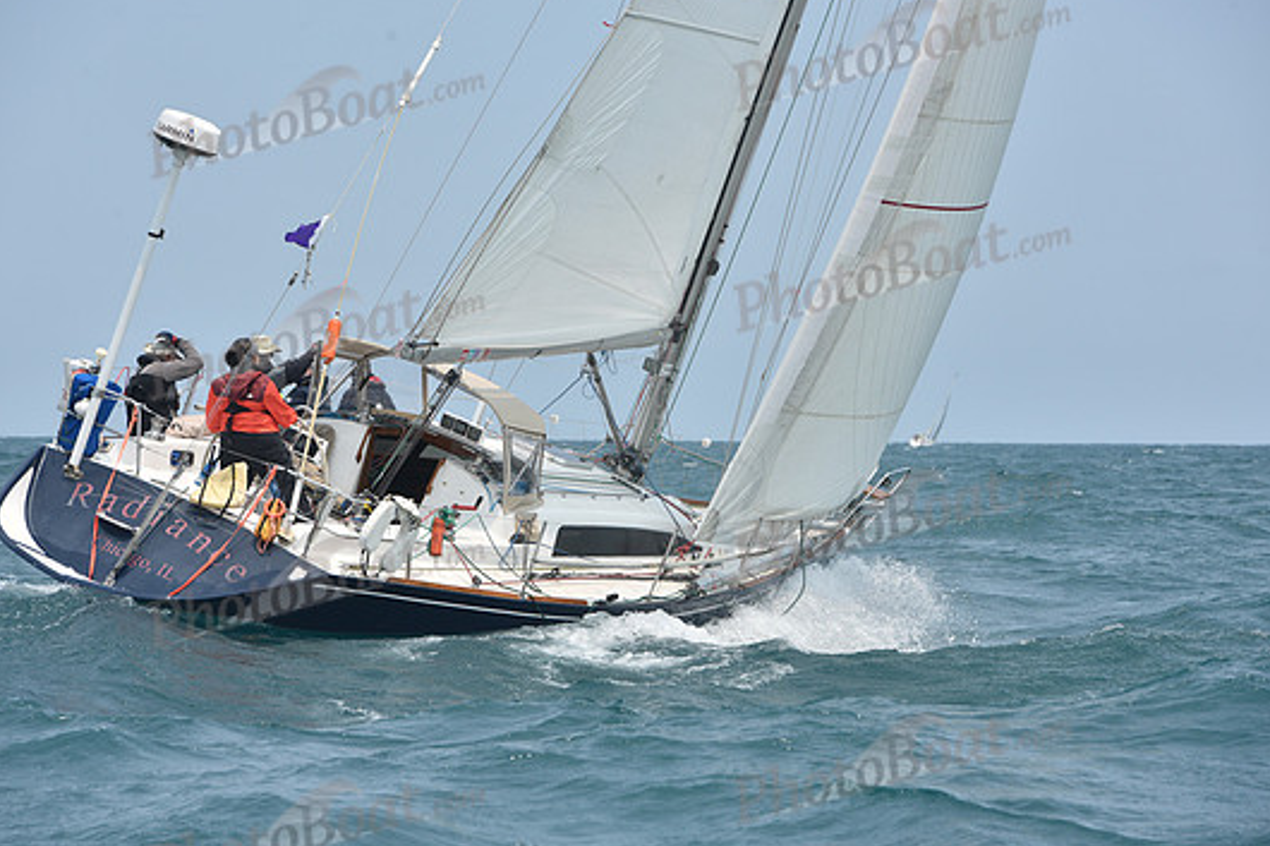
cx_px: 611
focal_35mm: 219
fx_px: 7723
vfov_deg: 6.3
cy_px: 428
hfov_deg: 9.4
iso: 250
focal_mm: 200
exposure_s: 1/800
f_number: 10
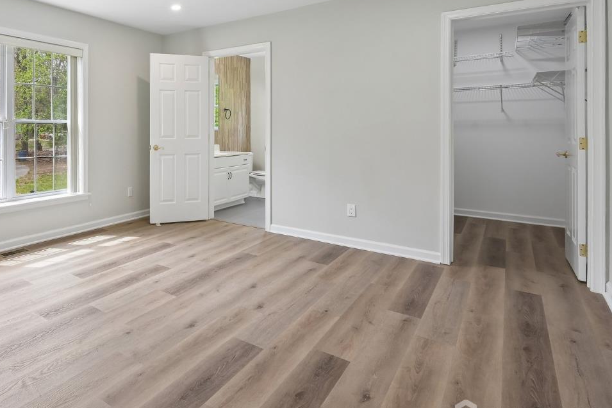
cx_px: 133
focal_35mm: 22
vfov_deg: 55.6
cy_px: 126
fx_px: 374
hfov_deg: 71.6
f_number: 11
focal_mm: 14
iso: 400
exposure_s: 1/30
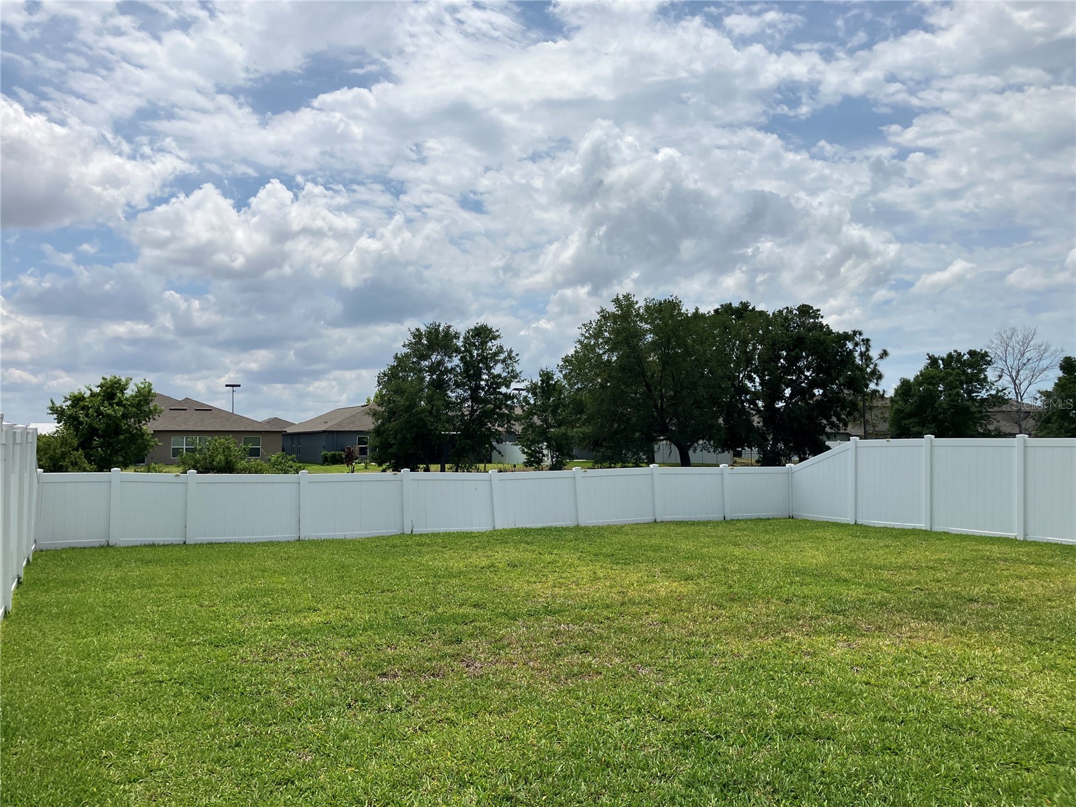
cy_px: 404
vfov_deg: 49.7
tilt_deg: +2.7
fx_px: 870
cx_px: 538
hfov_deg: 63.4
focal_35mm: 28
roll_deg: +0.7
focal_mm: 3.99
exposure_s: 1/4878
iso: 32
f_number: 1.8
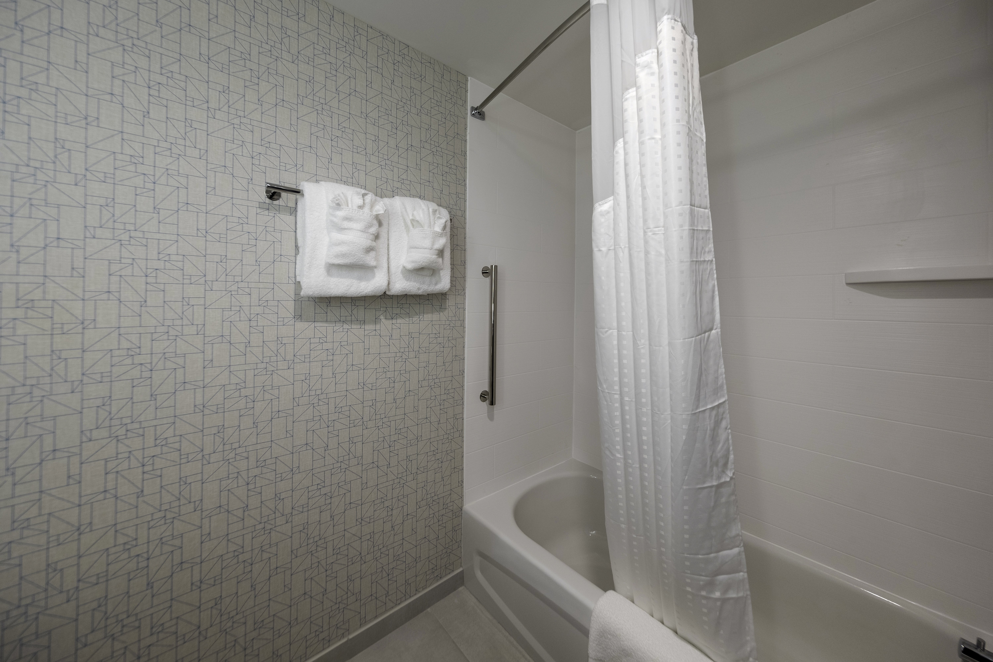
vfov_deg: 90.0
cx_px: 496
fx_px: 331
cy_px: 331
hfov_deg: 112.6
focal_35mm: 12
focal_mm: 8
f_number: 5.6
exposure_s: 1/15
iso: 200
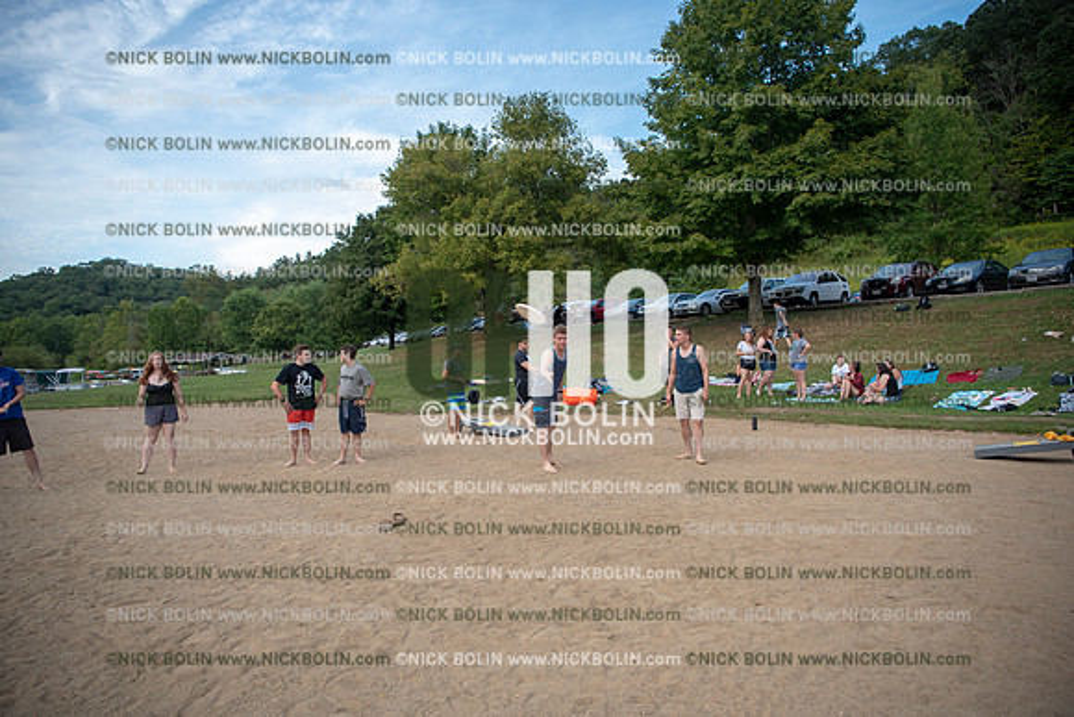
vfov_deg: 53.2
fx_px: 716
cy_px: 358
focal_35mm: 24
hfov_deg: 73.7
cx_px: 537
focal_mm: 24
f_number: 3.2
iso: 160
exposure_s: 1/640
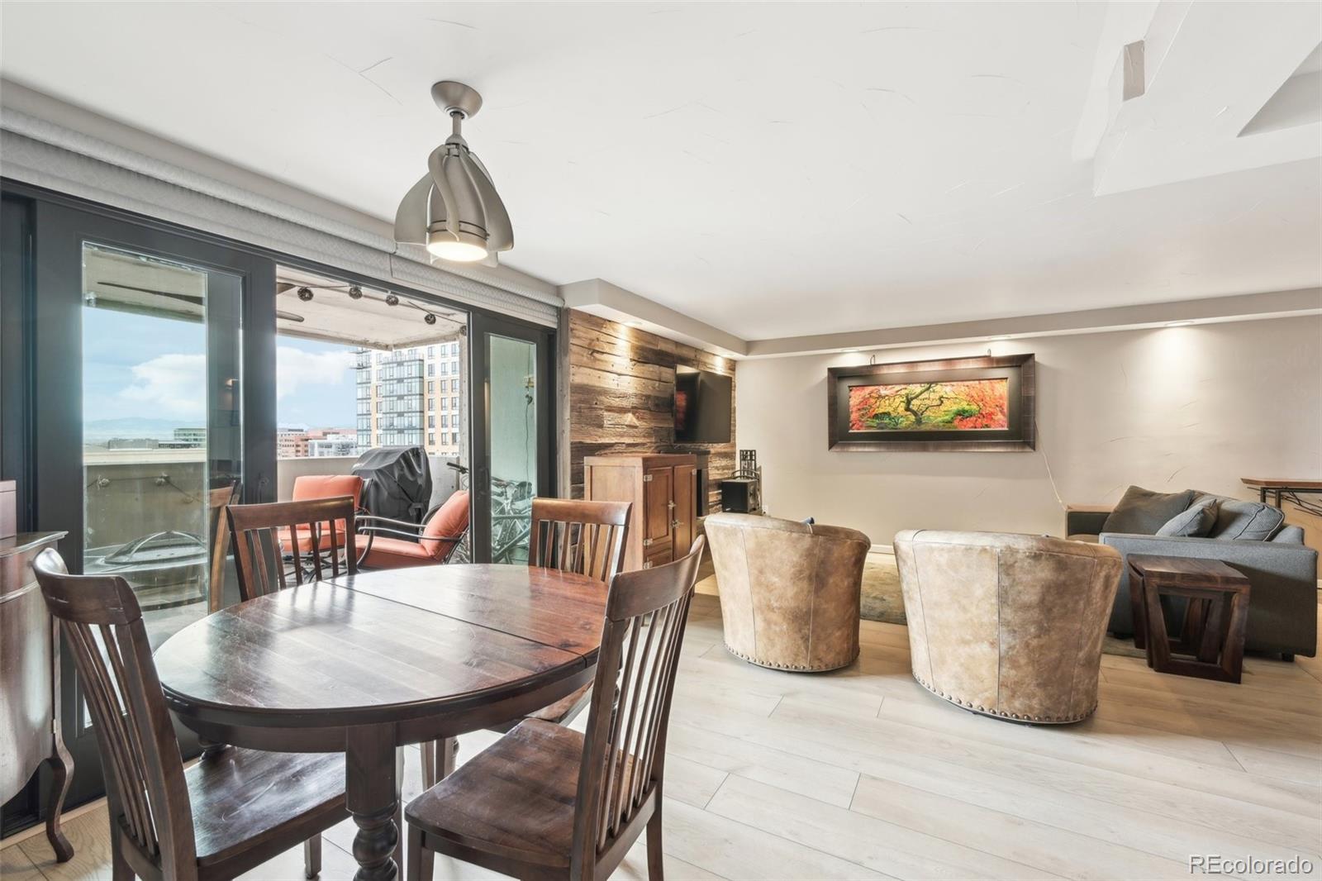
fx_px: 514
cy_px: 440
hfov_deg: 104.3
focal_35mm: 14
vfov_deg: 81.2
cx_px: 661
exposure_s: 1/15
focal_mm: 14
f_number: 8
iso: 320
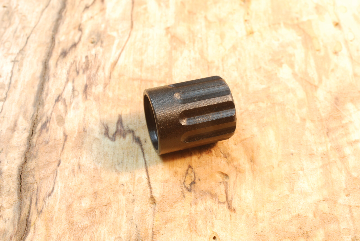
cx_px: 180
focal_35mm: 60
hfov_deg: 33.4
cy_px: 120
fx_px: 601
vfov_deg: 22.7
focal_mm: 40
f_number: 22
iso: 200
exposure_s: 1/5
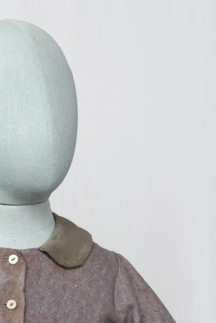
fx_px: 2251
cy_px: 387
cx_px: 6
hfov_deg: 5.5
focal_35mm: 250
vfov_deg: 8.2
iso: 400
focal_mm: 64
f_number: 8
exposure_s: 1/30
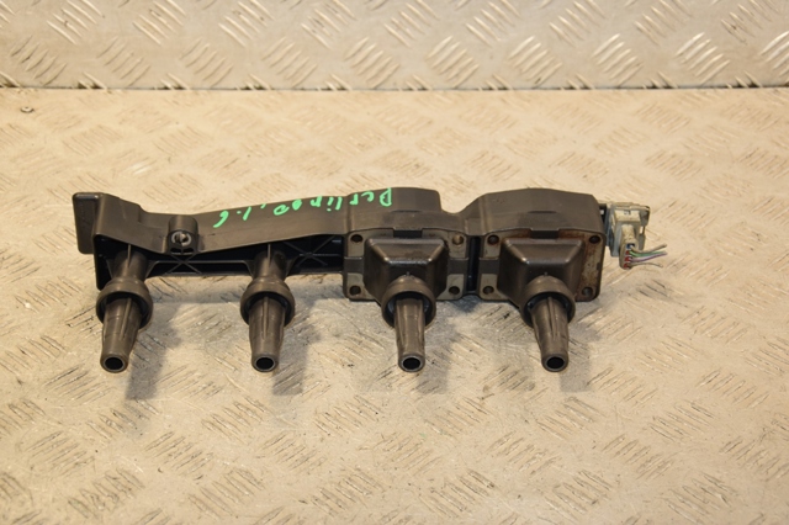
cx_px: 394
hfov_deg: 27.0
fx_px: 1643
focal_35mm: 75
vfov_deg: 18.2
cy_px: 262
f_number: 5.6
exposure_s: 1/200
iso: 800
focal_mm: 50
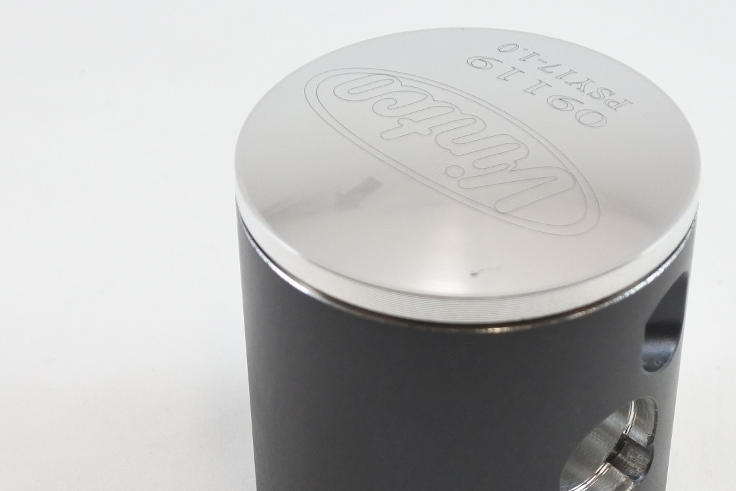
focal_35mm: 67
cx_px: 449
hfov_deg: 30.0
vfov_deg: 20.2
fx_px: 1370
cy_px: 346
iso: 500
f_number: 4.5
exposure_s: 1/125
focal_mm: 16.1
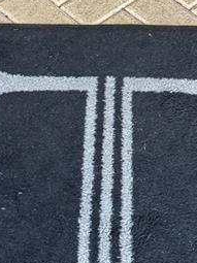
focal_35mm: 113
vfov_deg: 16.3
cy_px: -94
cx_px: 107
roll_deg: +0.6
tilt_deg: -33.7
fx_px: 858
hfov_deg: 13.1
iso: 250
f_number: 1.78
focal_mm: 6.76
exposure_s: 1/60
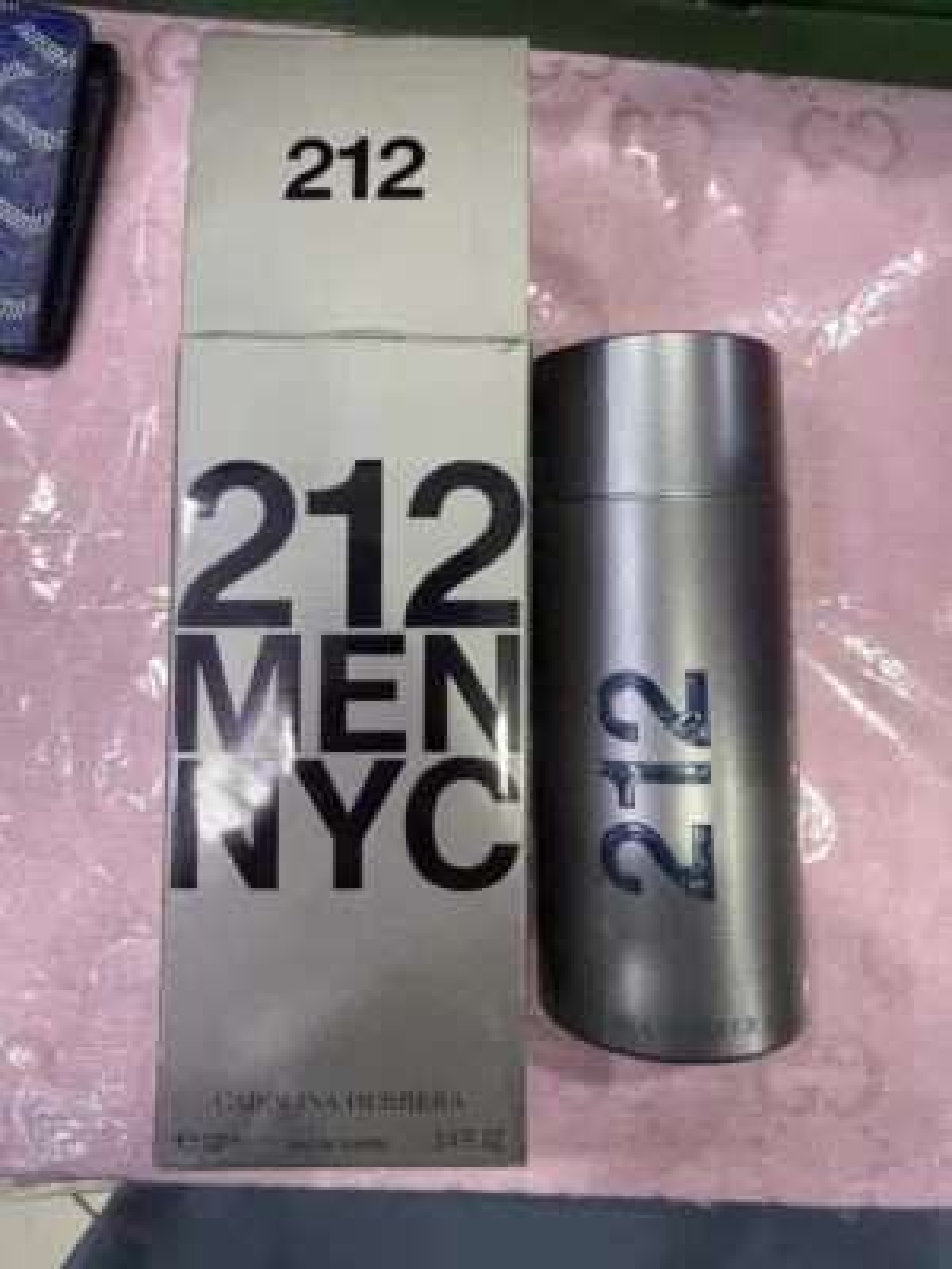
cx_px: 476
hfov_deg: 56.8
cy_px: 634
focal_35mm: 24
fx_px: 880
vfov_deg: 71.6
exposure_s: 1/100
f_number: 2.2
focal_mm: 2.22
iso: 125
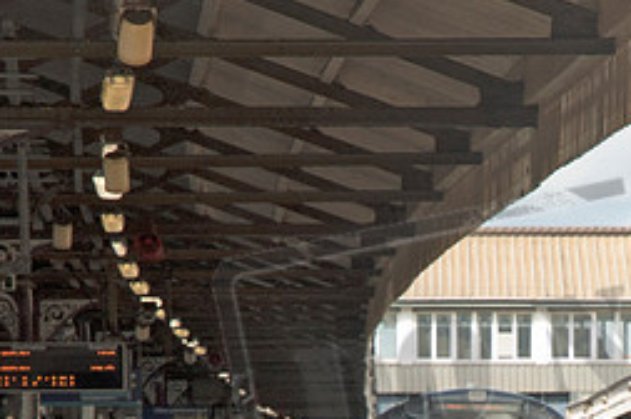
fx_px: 4219
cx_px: 574
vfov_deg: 5.7
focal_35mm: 241
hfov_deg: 8.5
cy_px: 433
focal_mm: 70
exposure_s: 1/400
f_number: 5
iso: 200
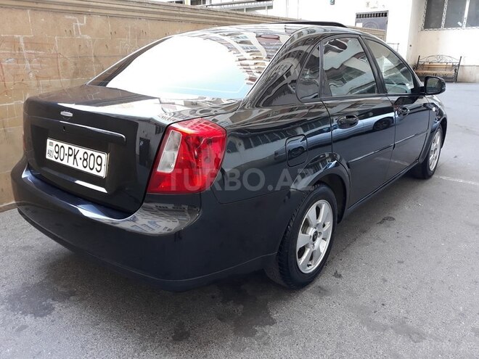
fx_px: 374
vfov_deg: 51.4
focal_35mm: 27
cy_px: 180
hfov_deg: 65.3
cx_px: 240
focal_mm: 3.71
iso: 80
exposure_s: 1/50
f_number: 1.7
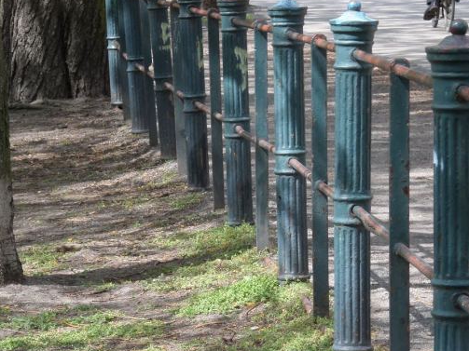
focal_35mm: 213
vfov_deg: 7.0
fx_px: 2885
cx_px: 162
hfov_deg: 9.3
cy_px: 253
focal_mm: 24.1
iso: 80
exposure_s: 1/125
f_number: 5.8
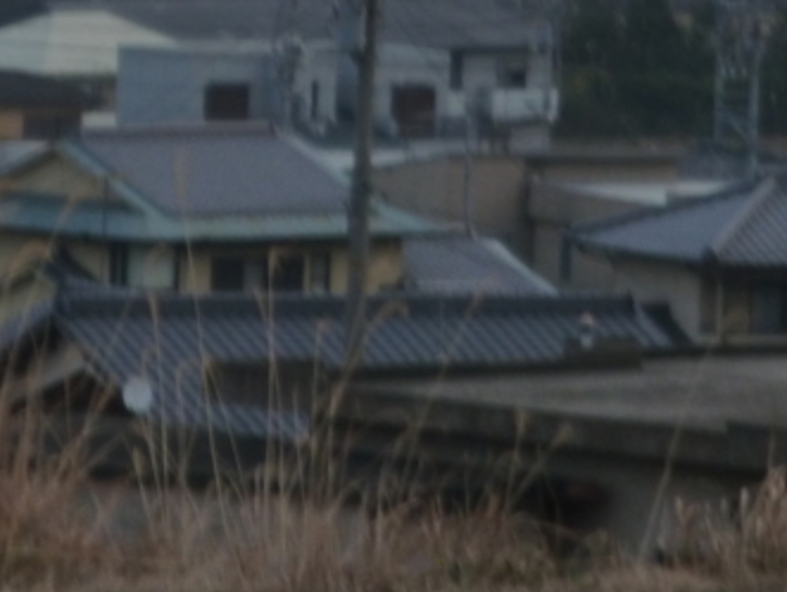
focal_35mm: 648
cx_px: 273
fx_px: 14748
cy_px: 138
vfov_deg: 2.3
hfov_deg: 3.1
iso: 200
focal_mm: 49.2
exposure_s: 1/125
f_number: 4.9
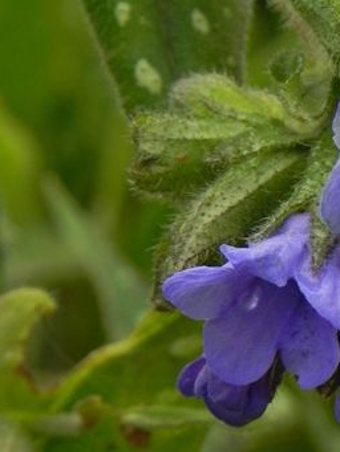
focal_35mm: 380
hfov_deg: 3.9
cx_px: 369
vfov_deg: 5.2
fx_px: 4973
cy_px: 233
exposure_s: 1/125
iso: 160
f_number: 5
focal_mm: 28.8
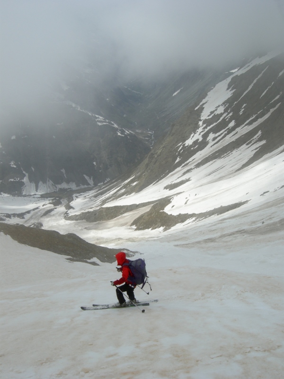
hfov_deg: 40.7
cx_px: 142
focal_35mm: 35
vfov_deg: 52.6
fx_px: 383
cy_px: 190
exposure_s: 1/450
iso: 64
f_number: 6.8
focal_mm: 7.5
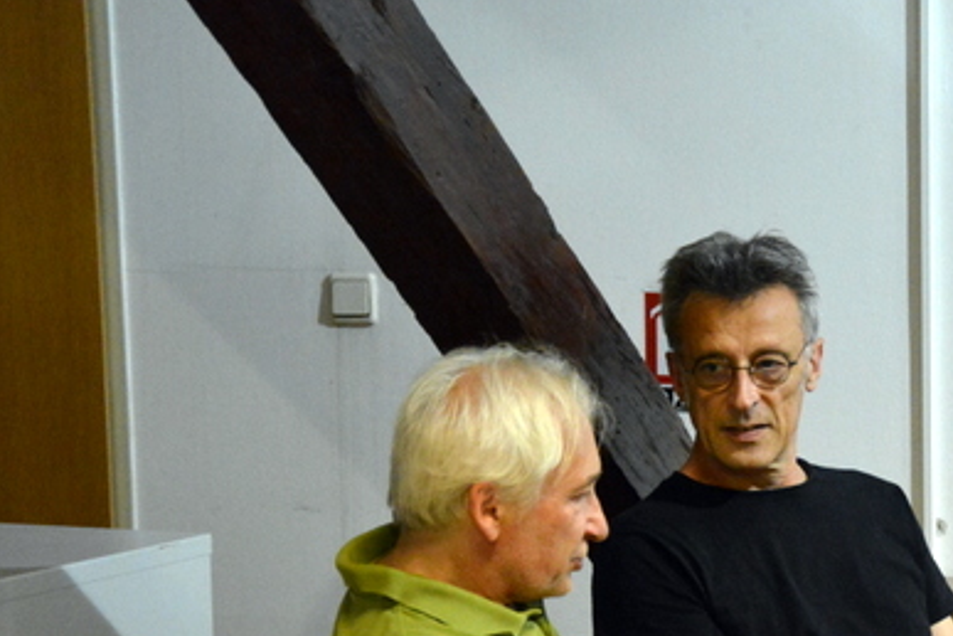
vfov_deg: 8.8
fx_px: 4103
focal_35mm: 155
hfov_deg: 13.2
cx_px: 822
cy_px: 636
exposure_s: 1/200
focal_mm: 50
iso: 4000
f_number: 5
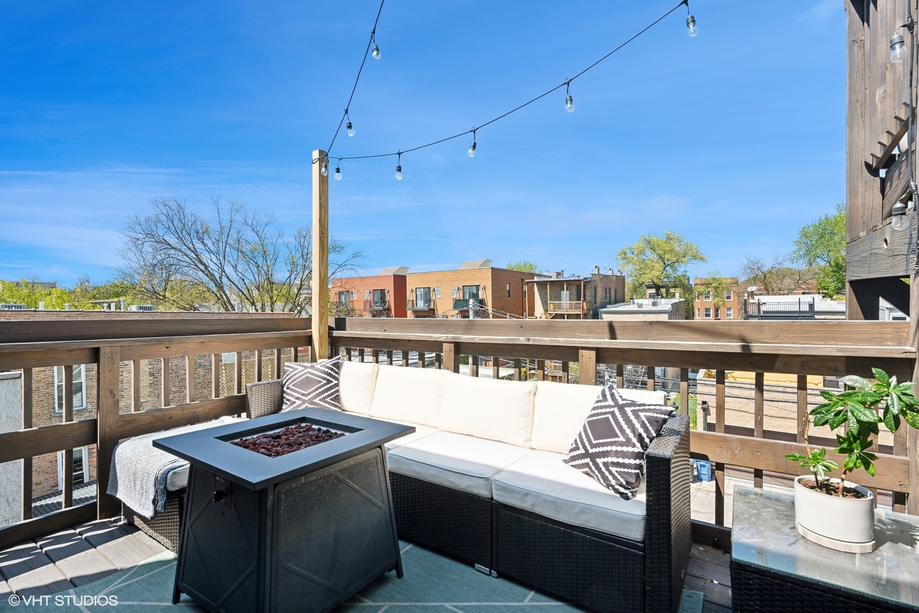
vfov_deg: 73.7
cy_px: 306
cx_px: 460
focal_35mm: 16
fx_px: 408
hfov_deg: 96.7
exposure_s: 1/90
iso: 200
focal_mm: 16
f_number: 9.5
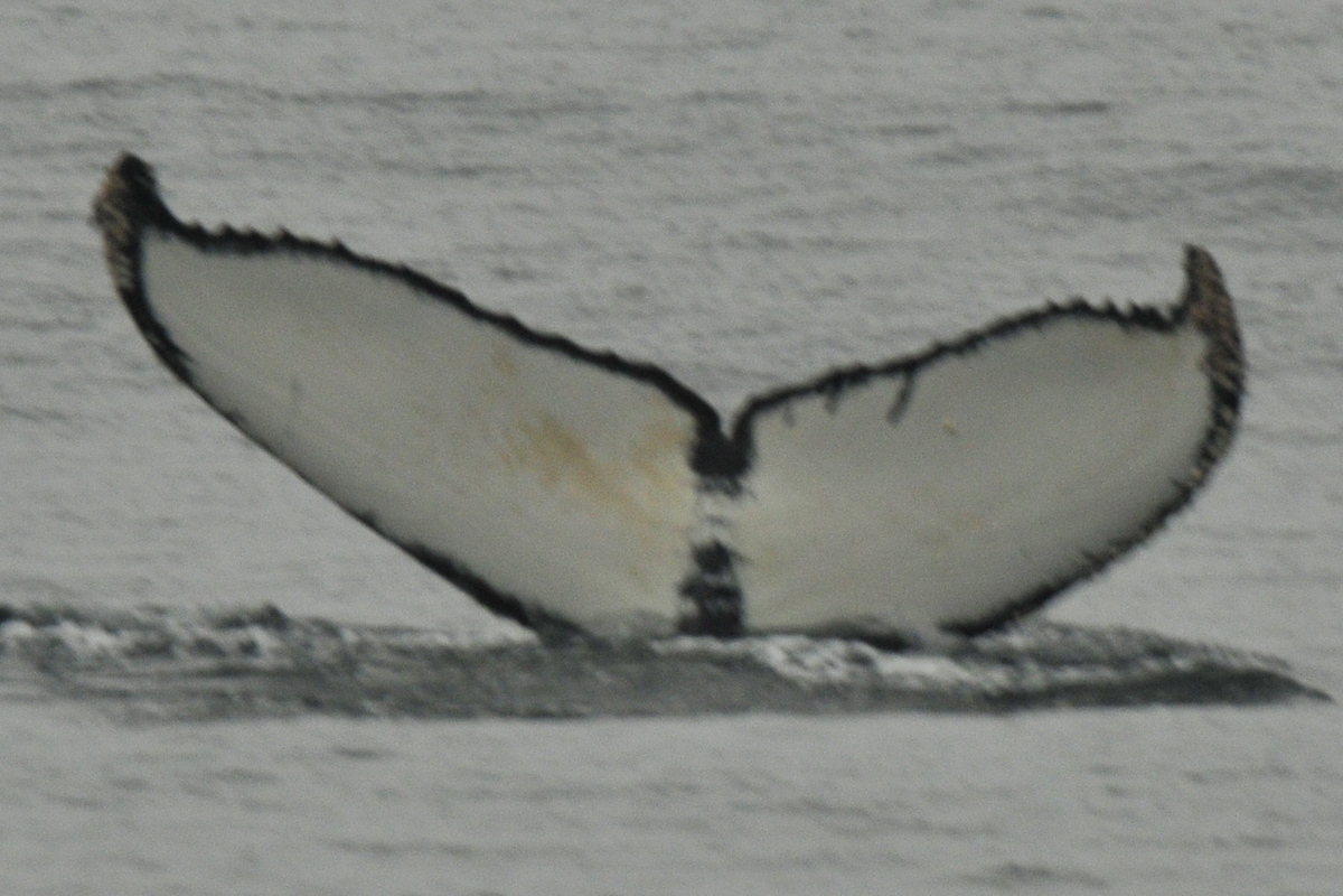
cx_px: 672
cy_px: 448
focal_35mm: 600
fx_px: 22382
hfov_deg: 3.4
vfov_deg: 2.3
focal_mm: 400
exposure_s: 1/400
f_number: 10
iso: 500
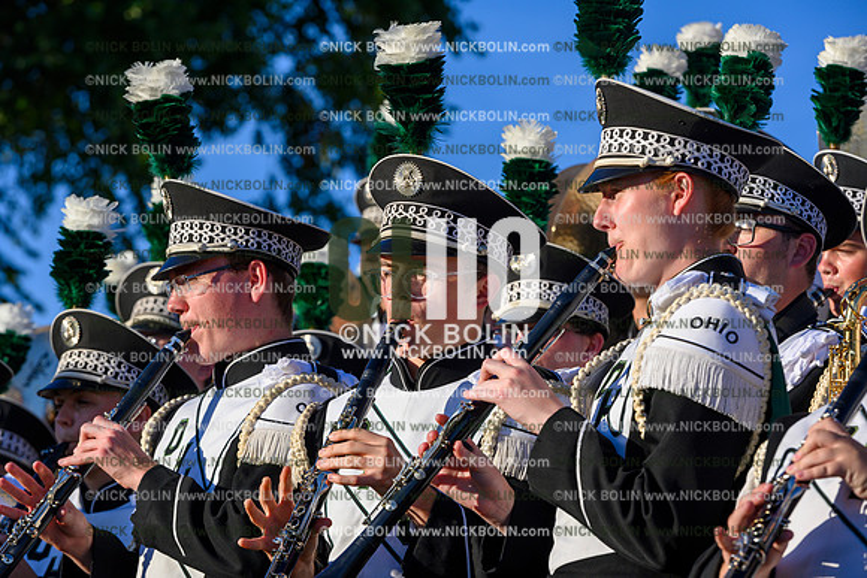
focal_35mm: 170
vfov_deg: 8.1
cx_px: 434
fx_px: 4095
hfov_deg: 12.1
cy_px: 289
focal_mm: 170
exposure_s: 1/640
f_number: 8
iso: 160
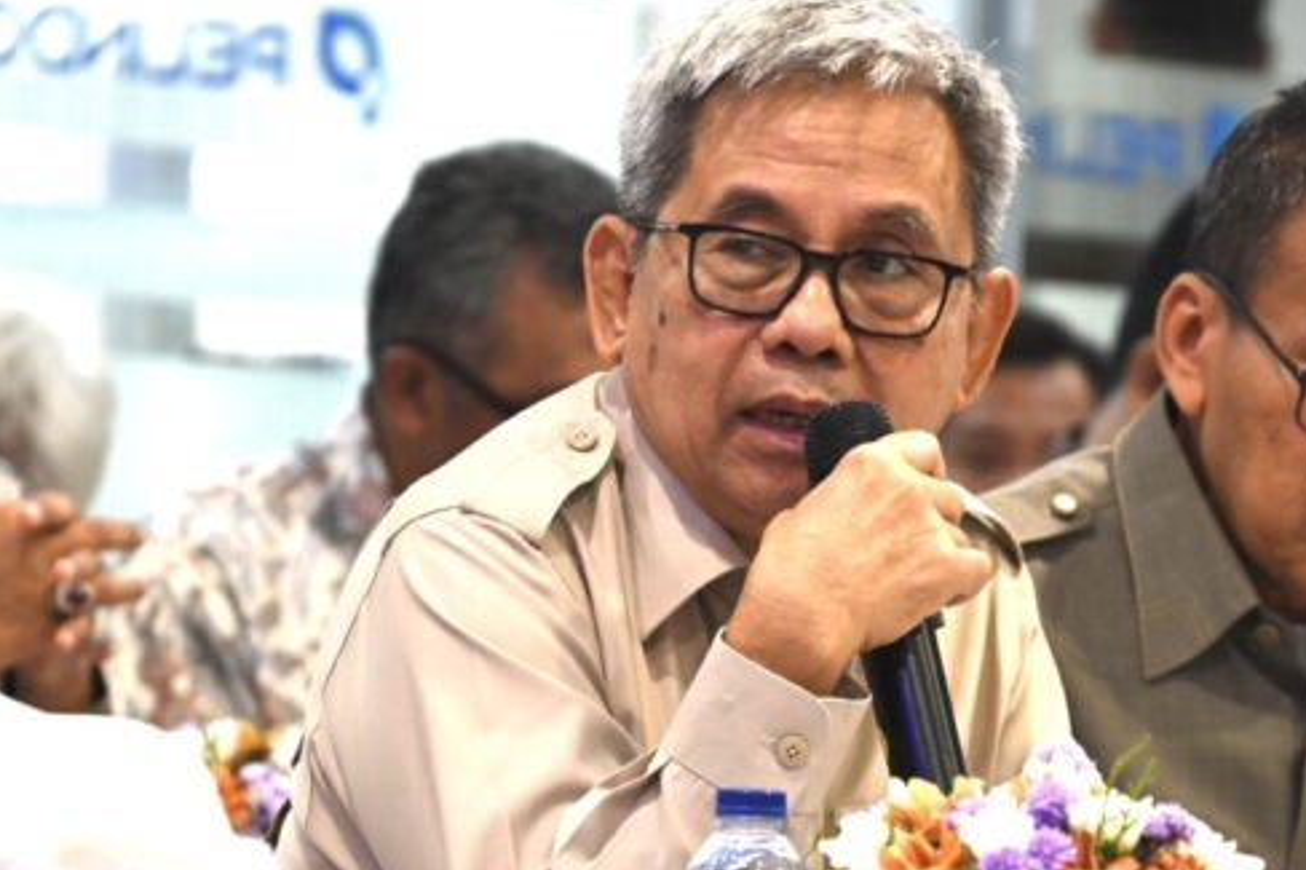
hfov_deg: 6.5
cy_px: 551
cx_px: 765
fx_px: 11423
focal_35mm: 315
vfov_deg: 4.4
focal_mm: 200
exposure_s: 1/80
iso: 2500
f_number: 6.3
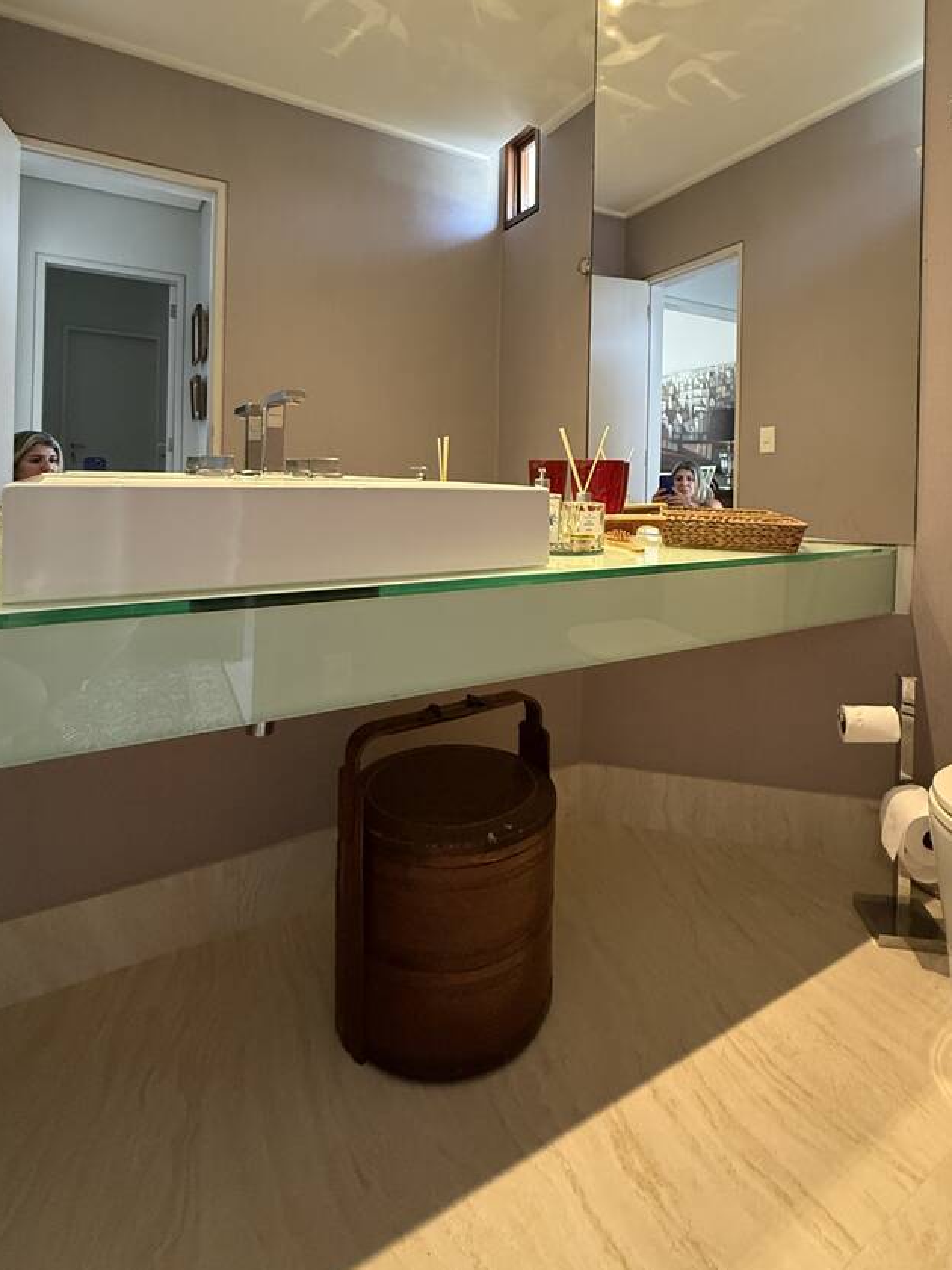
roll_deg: -2.3
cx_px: 506
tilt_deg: +0.8
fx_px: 660
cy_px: 476
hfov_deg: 71.5
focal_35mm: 18
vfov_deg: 86.0
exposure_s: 1/60
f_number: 2.2
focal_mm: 2.22
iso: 400
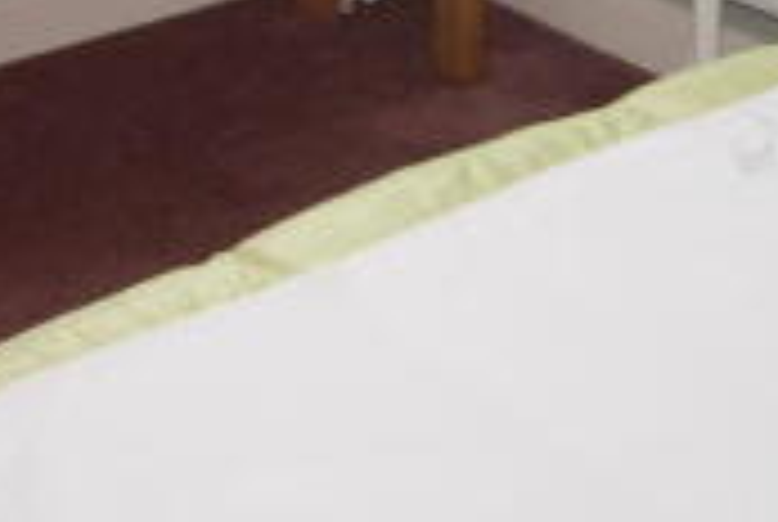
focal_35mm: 113
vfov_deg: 11.4
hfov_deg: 18.0
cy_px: -398
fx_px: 2446
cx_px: 290
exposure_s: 1/60
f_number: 5.6
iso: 220
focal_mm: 20
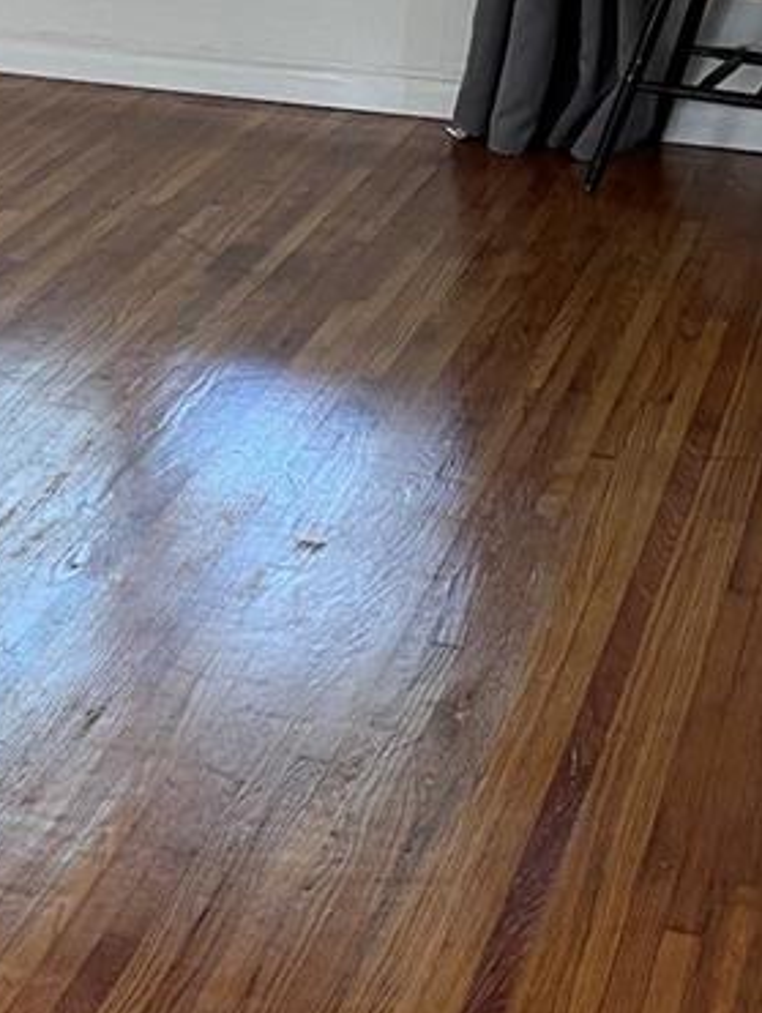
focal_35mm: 84
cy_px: 279
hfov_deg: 17.3
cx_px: 52
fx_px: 2461
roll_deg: -0.7
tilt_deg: -18.6
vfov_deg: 23.1
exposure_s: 1/60
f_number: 1.6
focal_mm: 5.1
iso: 250
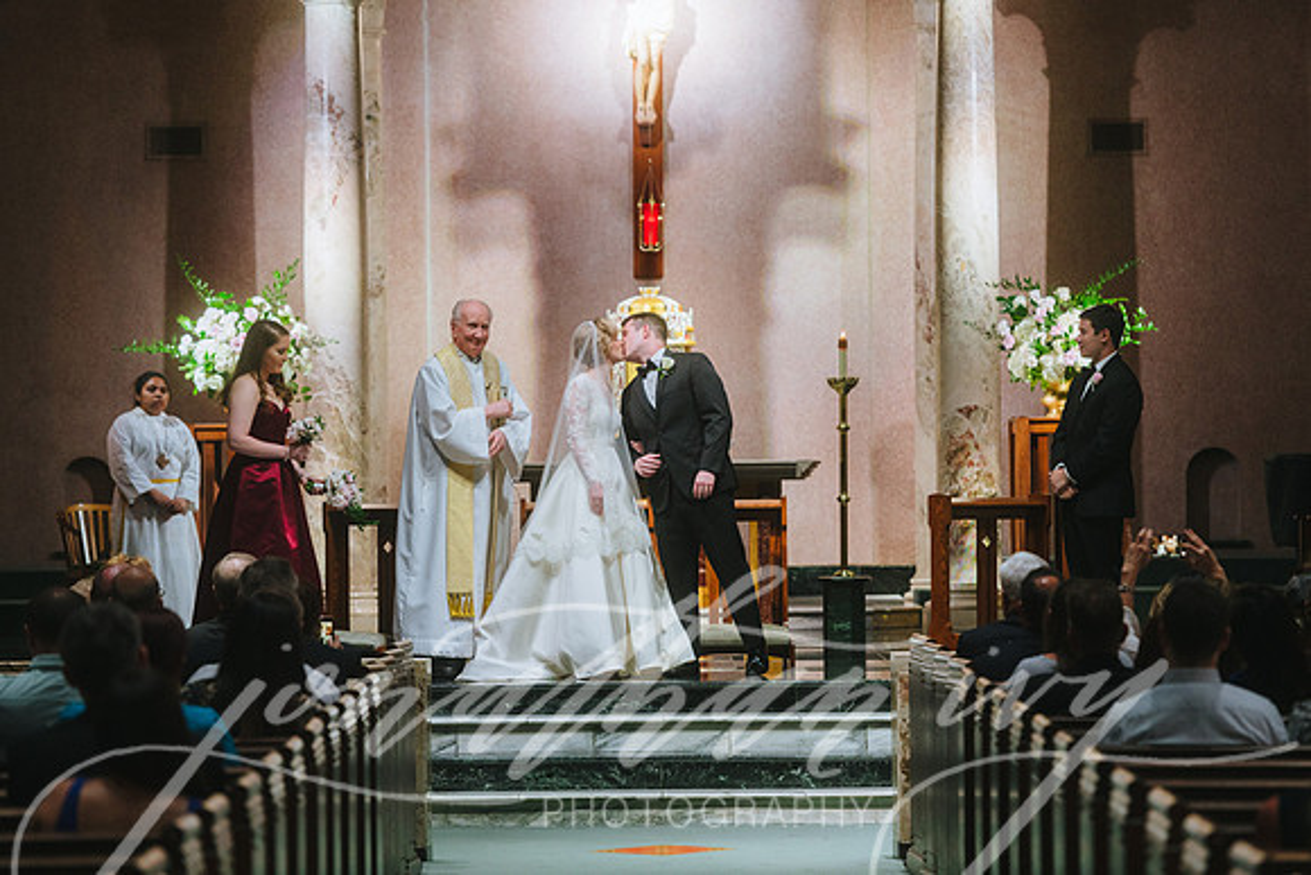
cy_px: 438
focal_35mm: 155
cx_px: 656
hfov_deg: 13.2
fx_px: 5646
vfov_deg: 8.9
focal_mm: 155
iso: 1250
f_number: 2.8
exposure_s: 1/200
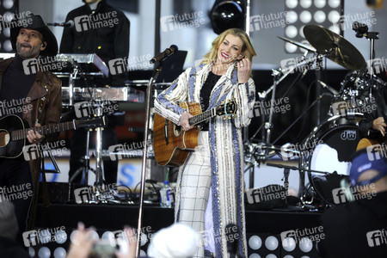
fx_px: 2150
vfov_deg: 6.9
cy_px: 129
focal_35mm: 200
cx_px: 194
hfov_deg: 10.3
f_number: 3.2
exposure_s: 1/400
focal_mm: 200
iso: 1000
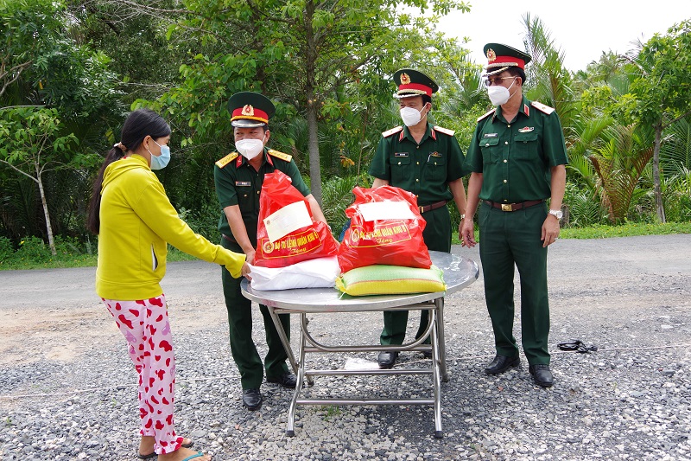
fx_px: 595
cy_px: 230
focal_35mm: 31
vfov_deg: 42.3
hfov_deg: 60.3
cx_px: 346
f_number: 5.6
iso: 100
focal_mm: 21
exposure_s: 1/125
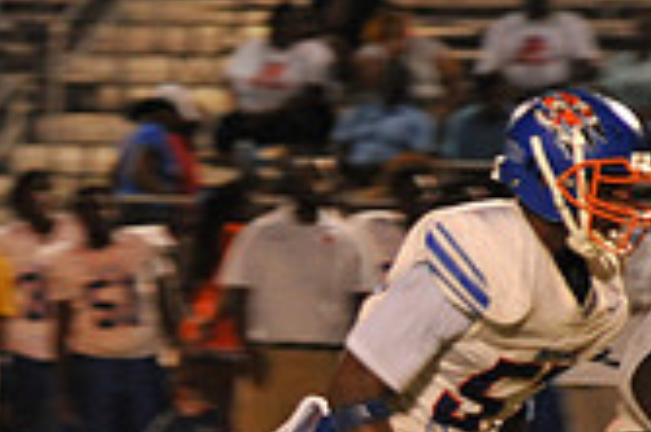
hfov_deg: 3.0
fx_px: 12555
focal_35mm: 695
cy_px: 428
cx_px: -398
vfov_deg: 2.0
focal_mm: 200
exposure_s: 1/160
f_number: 5.6
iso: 3200
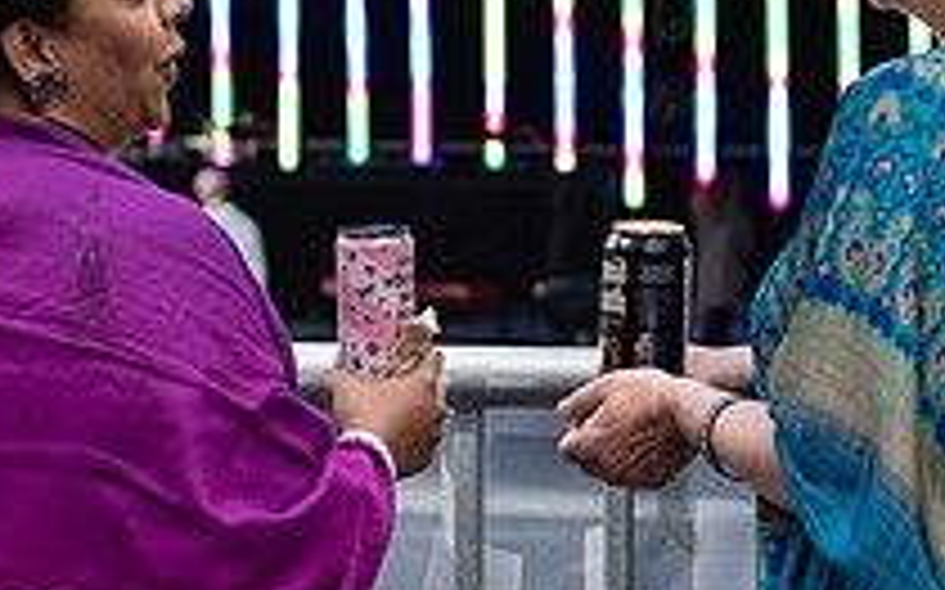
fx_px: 5766
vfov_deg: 5.8
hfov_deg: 9.4
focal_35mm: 224
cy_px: 120
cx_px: 714
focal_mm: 70
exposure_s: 1/1600
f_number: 4
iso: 500
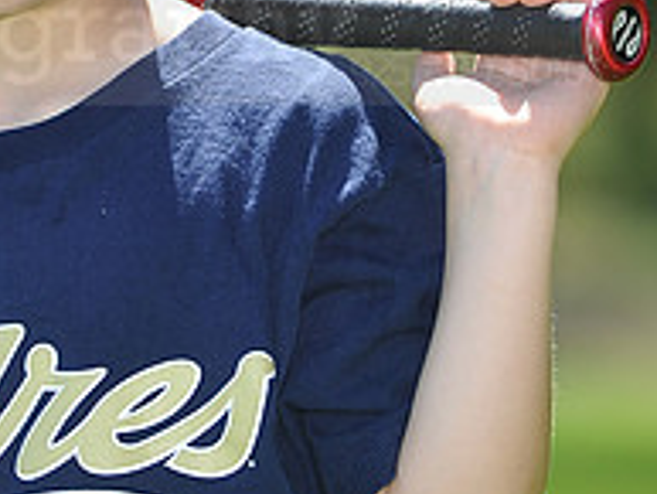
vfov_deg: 2.6
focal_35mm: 577
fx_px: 10958
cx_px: -61
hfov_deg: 3.4
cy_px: 3
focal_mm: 200
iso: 200
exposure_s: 1/640
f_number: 4.5
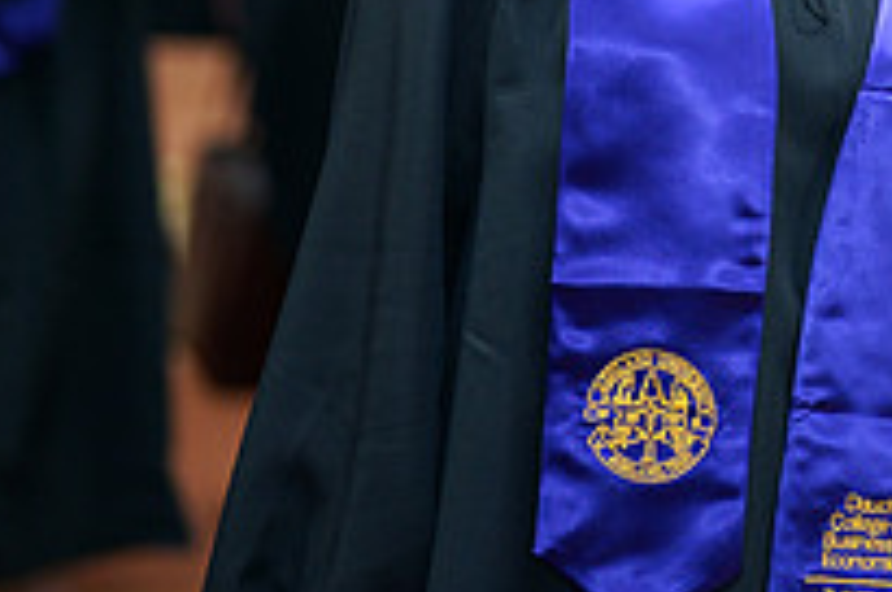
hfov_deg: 8.5
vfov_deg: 5.6
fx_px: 5962
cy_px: -194
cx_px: 1062
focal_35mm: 241
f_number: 1.8
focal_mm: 85
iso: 500
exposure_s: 1/200
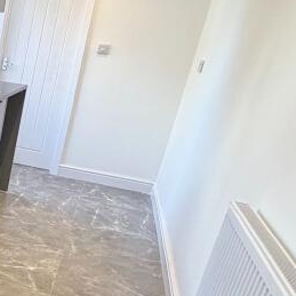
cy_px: 193
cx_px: -117
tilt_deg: -20.7
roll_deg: -5.5
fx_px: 474
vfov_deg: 34.4
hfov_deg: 27.2
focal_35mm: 49
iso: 200
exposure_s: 1/100
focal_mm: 2.22
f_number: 2.2
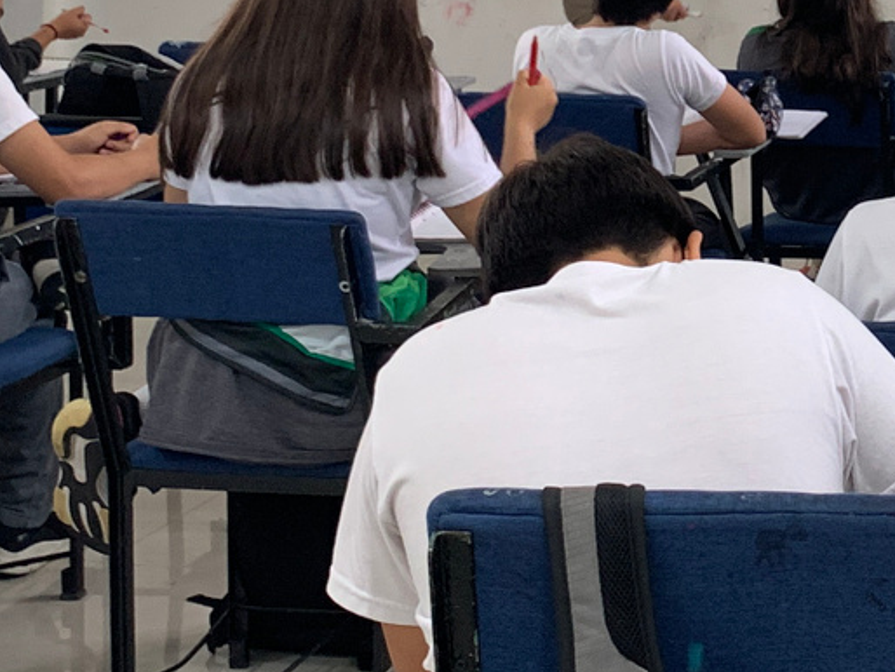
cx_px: 996
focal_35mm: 91
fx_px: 2354
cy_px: 30
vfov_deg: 16.0
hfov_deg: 20.5
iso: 100
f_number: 1.8
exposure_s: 1/69
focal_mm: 4.25
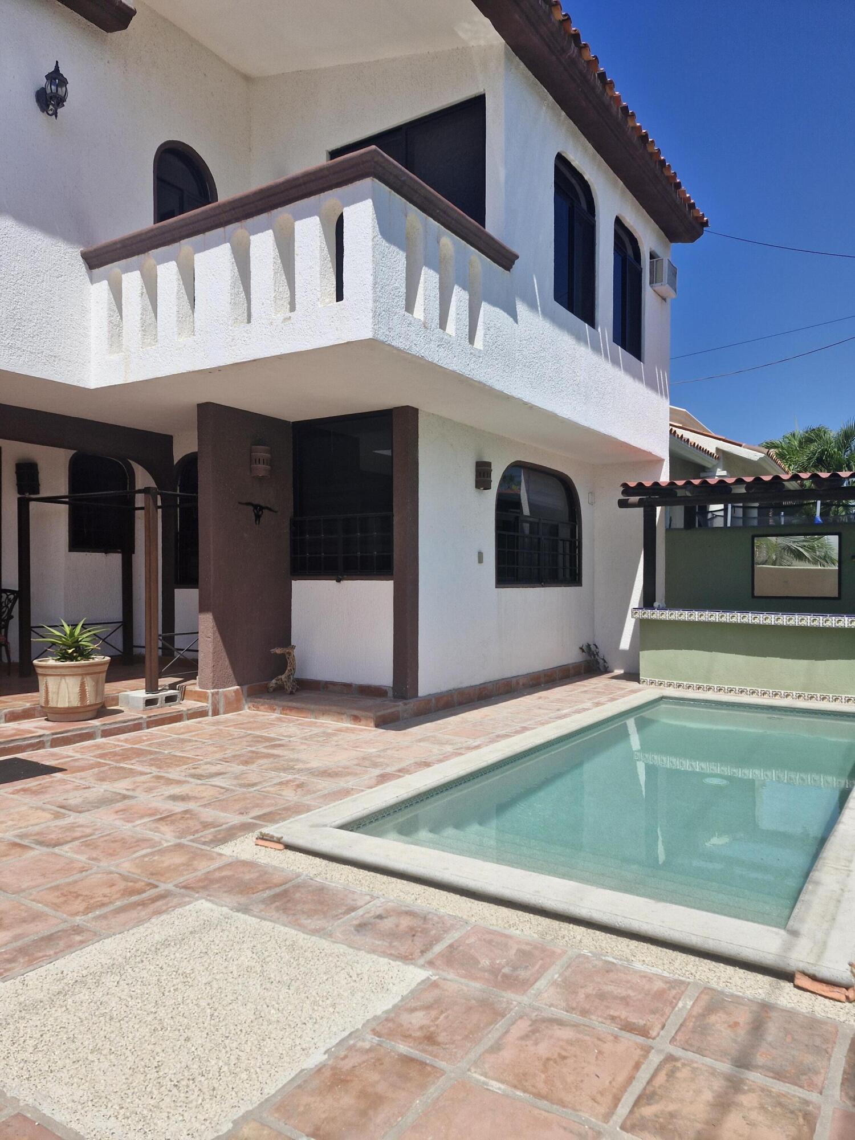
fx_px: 757
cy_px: 570
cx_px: 428
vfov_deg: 73.9
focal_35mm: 23
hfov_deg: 58.9
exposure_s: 1/2832
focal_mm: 5.54
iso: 50
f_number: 1.8
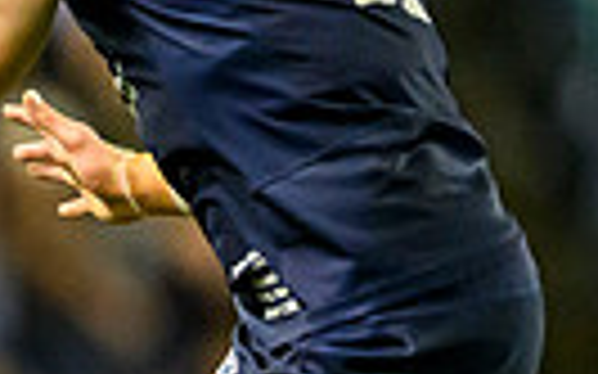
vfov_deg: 0.5
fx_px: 38902
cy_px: 688
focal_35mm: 2388
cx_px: -493
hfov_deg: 0.9
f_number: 2.8
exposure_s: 1/1600
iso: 10000
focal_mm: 400
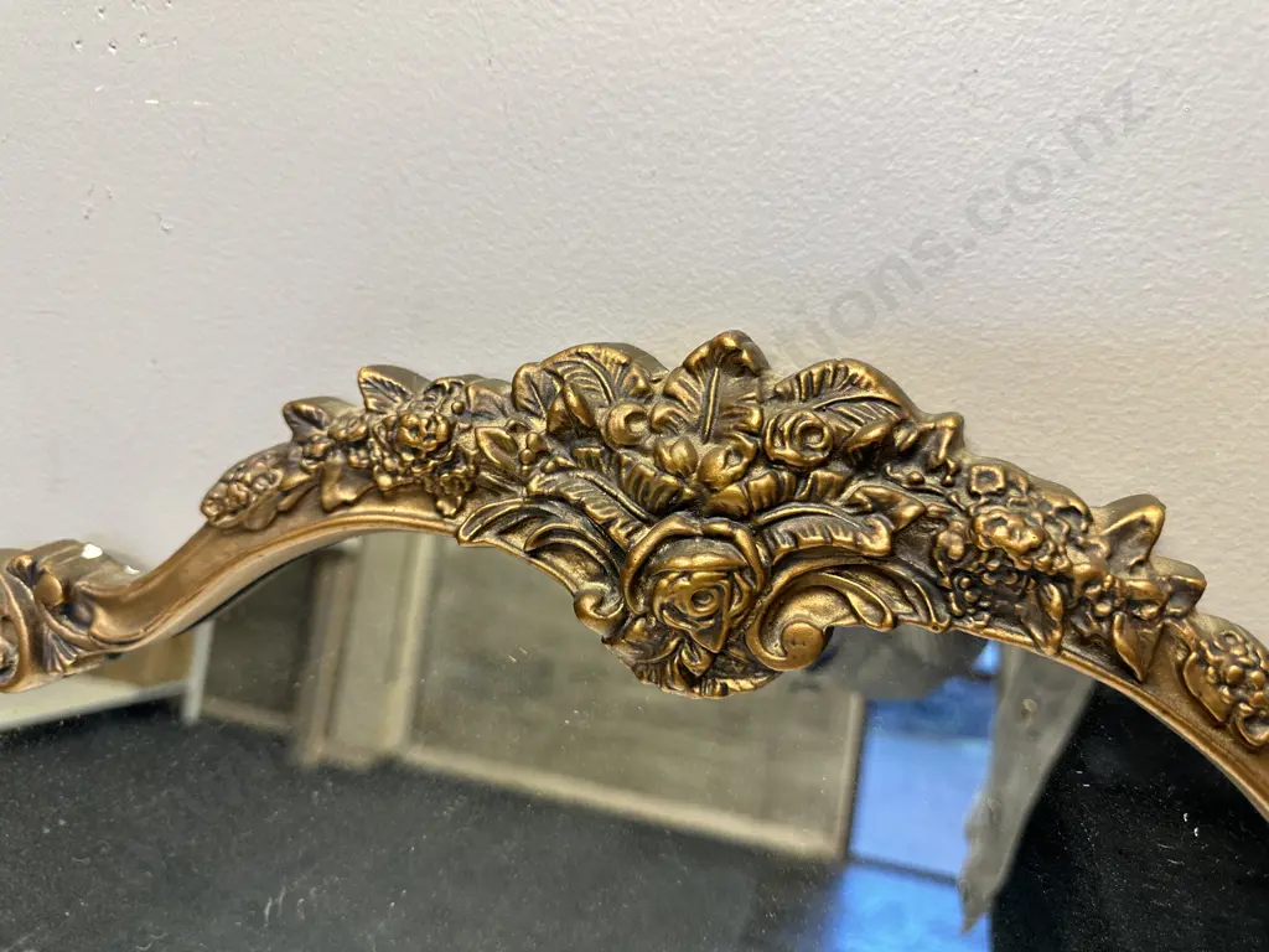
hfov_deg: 71.6
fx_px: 880
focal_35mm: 24
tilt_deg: -15.1
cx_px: 634
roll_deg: -4.1
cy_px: 476
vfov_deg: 56.8
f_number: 1.78
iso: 125
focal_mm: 6.86
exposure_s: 1/50
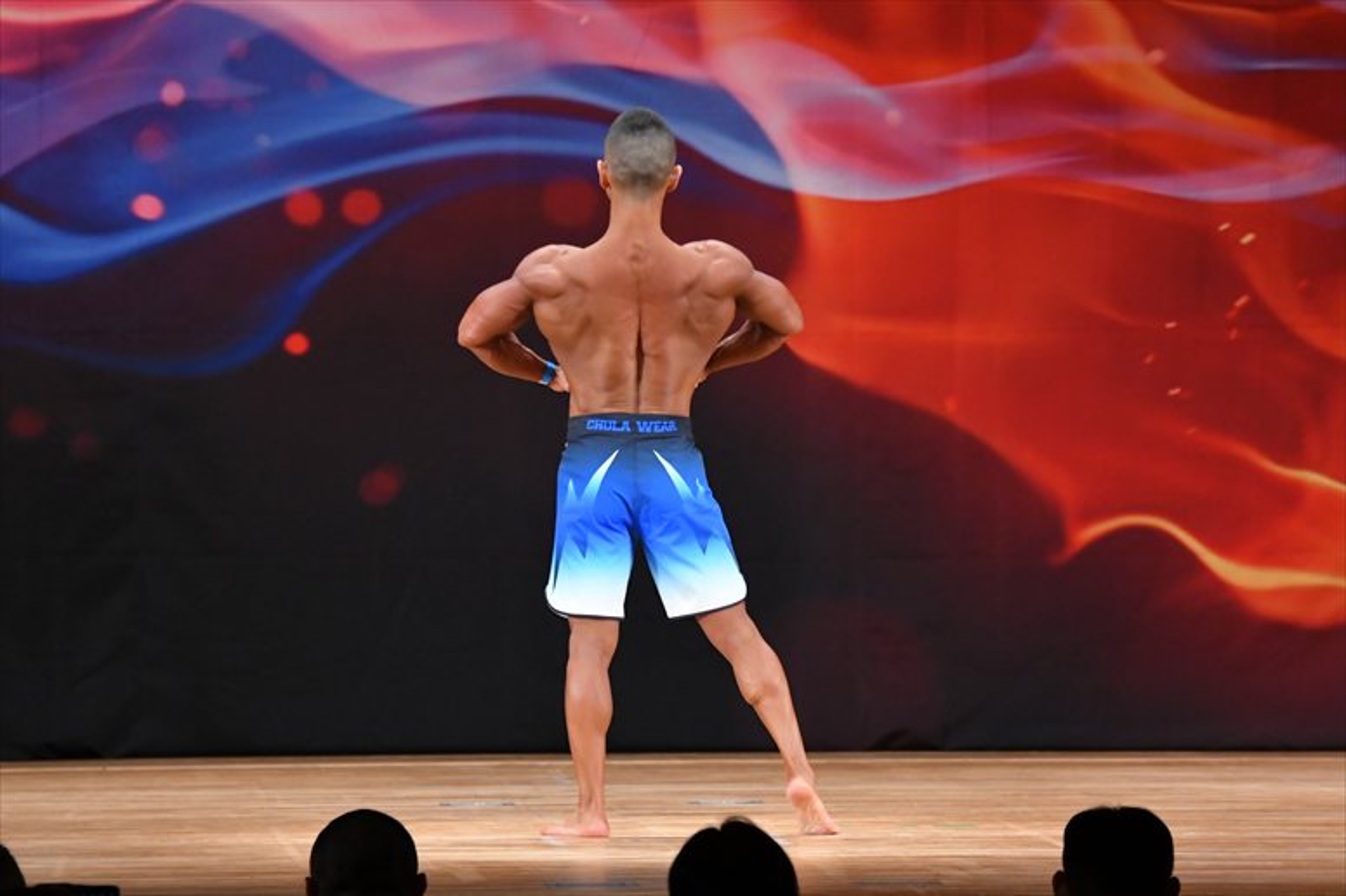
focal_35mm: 240
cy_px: 448
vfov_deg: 5.7
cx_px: 673
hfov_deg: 8.6
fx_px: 8969
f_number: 5.6
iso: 3200
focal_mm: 160
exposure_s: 1/400
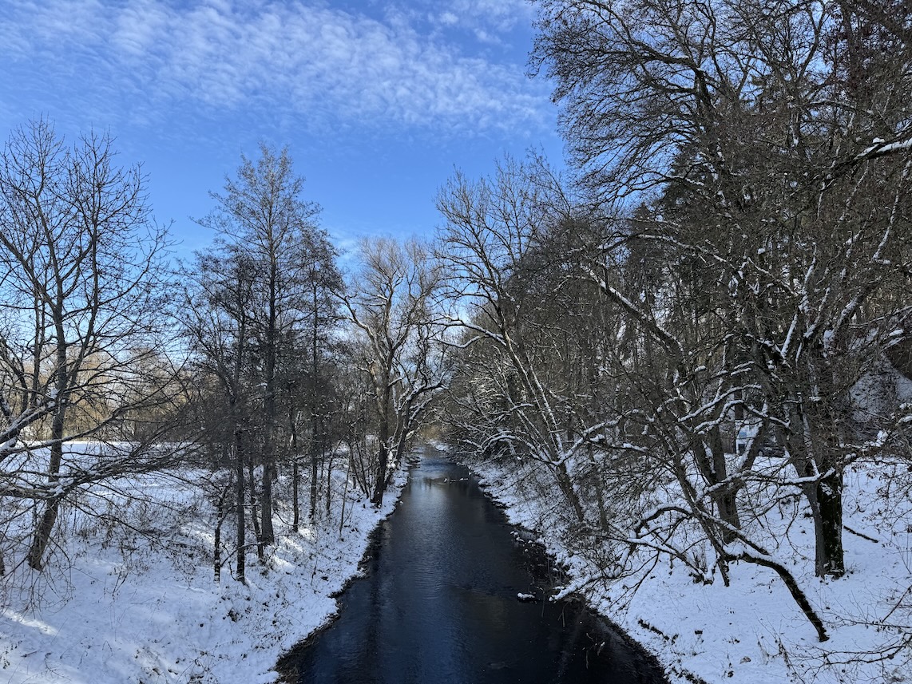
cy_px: 342
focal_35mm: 24
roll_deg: -1.4
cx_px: 456
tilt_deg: +7.6
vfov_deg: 56.8
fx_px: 632
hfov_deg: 71.6
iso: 80
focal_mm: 6.76
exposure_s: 1/2604
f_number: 1.78
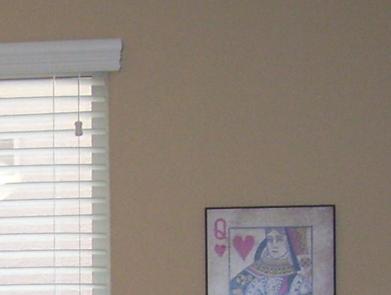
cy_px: 584
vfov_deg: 8.2
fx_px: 1957
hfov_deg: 11.0
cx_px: -205
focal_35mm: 173
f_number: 2.7
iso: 125
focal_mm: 6
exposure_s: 1/60
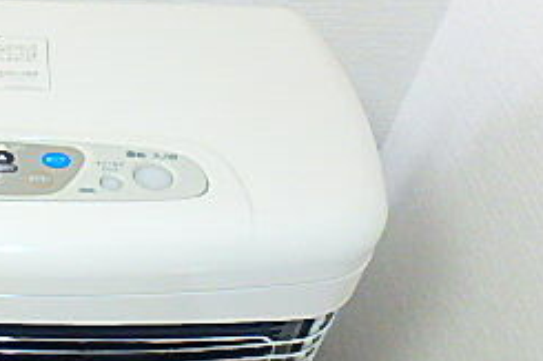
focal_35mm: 57
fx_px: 859
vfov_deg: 21.9
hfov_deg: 31.3
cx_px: -49
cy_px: 436
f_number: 3.5
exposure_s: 1/30
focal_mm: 3.7
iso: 400
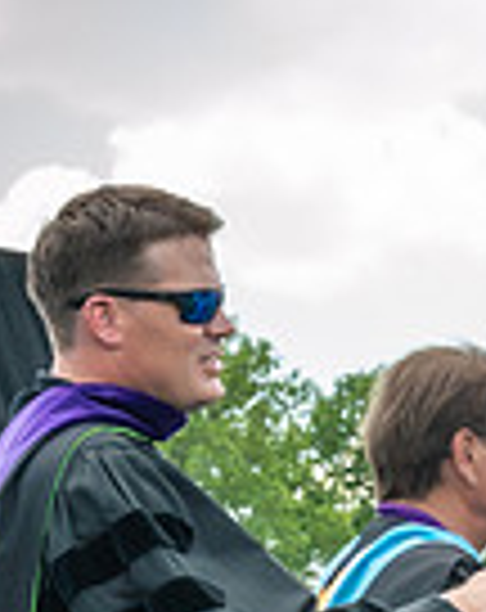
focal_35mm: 197
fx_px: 3558
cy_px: 868
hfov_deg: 7.8
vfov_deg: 9.6
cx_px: 381
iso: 200
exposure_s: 1/200
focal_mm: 22
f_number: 7.1
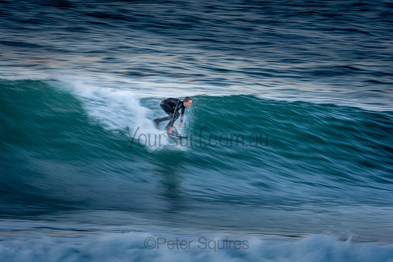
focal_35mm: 750
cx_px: 196
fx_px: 8189
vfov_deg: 1.8
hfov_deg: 2.7
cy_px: 131
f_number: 16
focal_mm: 500
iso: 100
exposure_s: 1/20
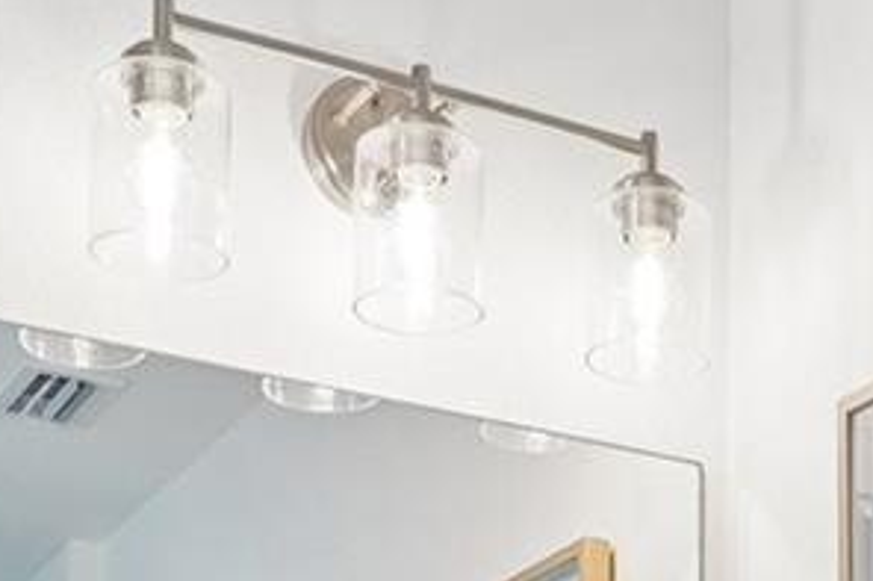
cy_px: 1259
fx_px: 2230
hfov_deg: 21.7
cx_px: 758
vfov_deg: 12.5
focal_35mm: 92
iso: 200
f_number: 9
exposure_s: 1/30
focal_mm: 17
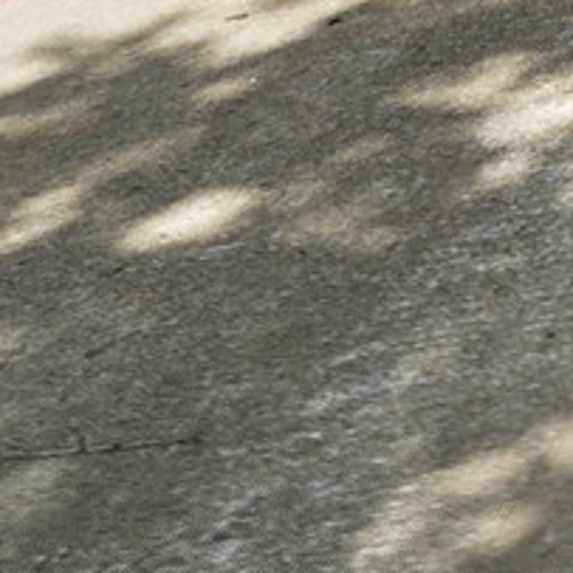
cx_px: 2453
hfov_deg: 7.6
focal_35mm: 109
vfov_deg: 10.7
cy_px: -1160
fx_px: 2041
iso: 100
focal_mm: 12
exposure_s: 1/60
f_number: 8
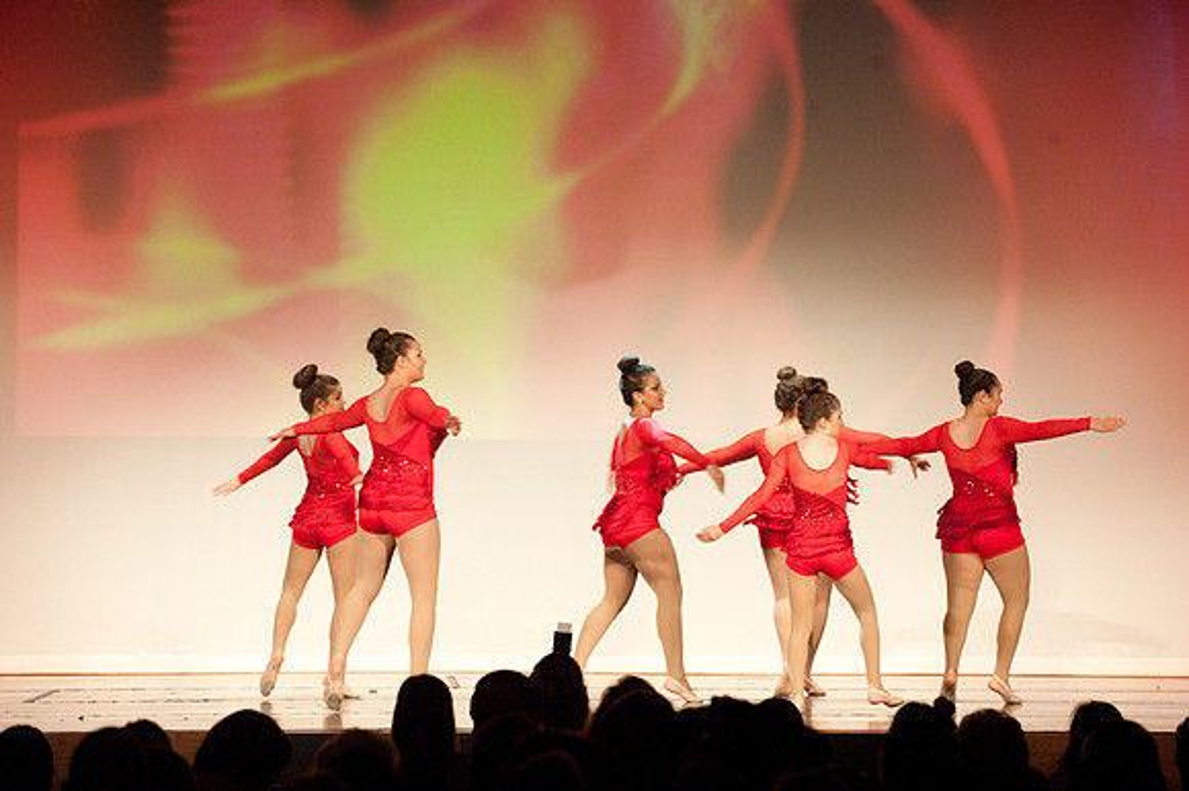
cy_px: 396
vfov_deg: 10.5
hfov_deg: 15.8
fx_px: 4291
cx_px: 594
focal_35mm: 130
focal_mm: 130
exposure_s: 1/200
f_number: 4
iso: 3200
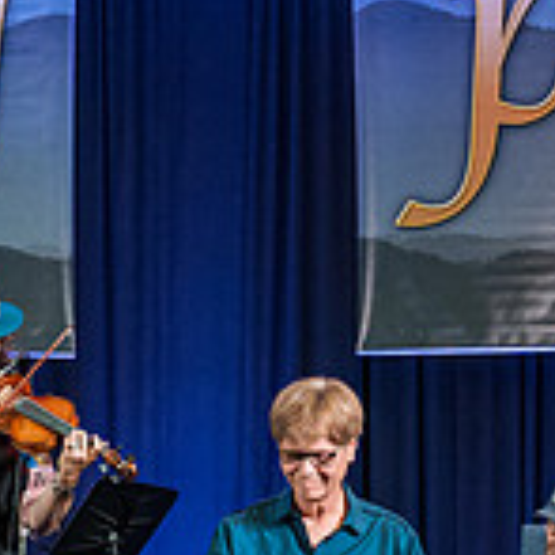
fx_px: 1977
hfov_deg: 15.9
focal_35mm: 109
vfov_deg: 15.8
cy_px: 518
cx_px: 156
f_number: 5
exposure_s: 1/200
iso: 4000
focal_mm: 24
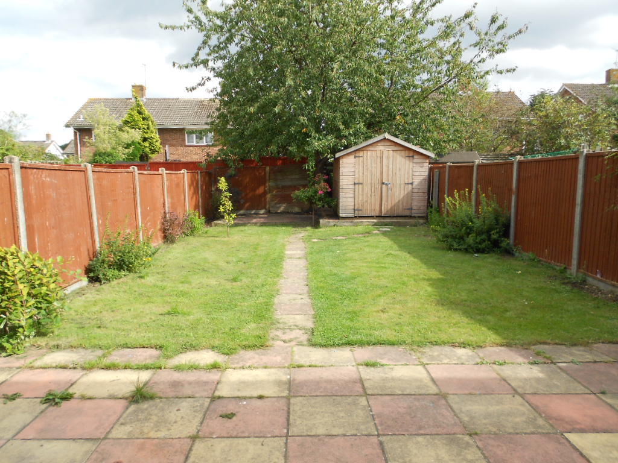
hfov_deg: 67.3
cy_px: 232
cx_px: 309
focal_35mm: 26
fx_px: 464
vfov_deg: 53.1
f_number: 3.2
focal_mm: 4.6
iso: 80
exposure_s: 1/320
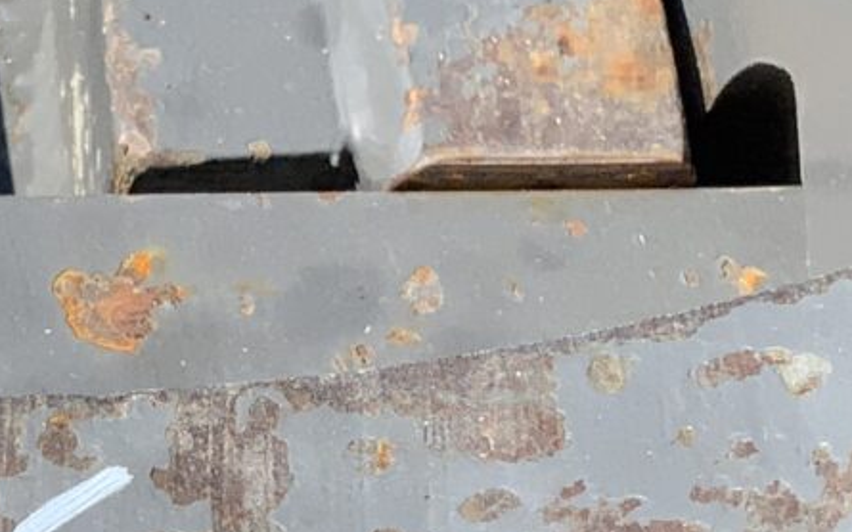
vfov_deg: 7.4
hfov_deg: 11.7
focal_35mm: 177
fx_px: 4109
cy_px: 542
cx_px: -50
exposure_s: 1/1015
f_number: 1.8
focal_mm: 3
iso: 16
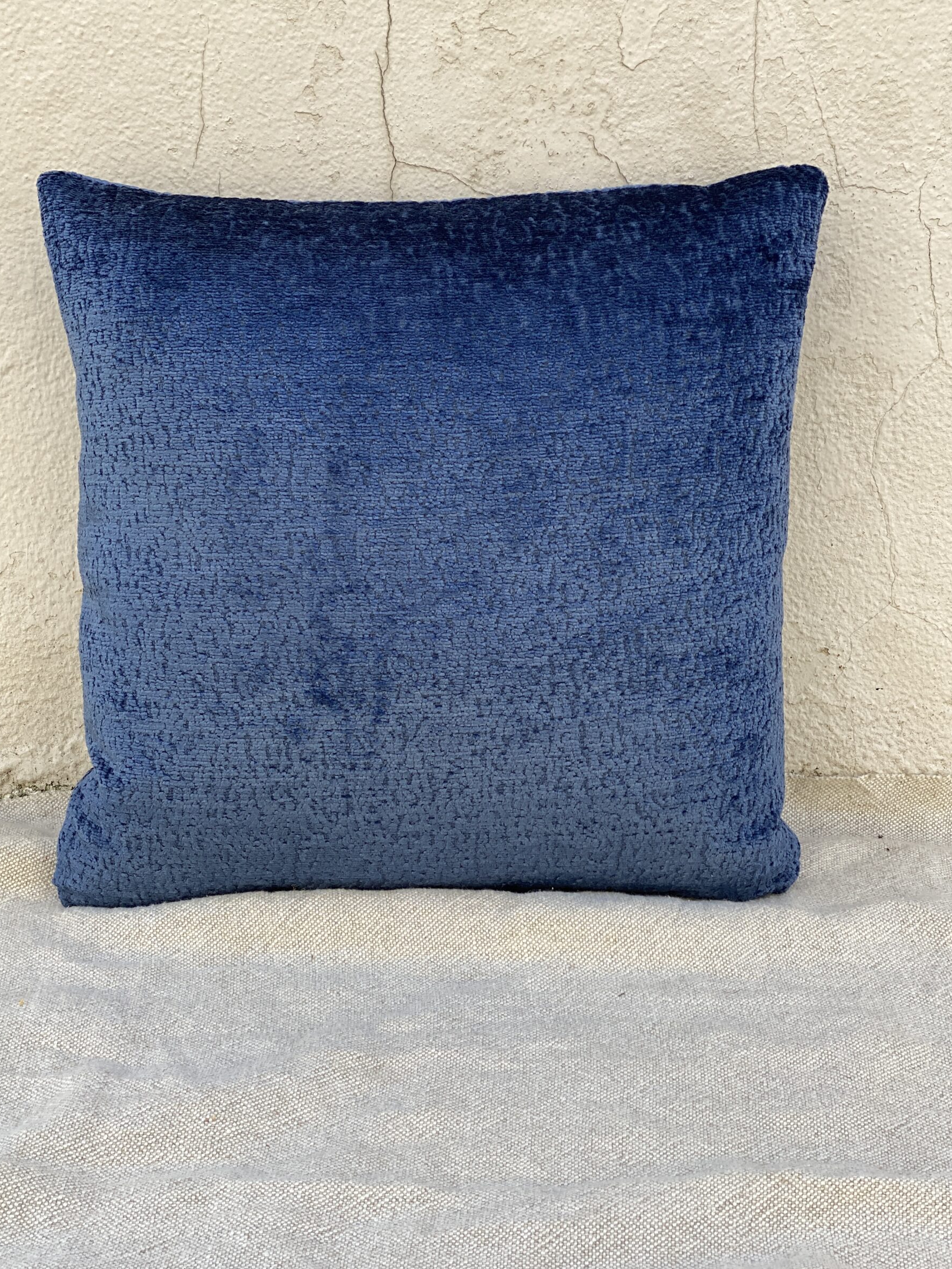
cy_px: 614
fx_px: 2053
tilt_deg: -19.6
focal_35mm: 56
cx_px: 455
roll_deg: +0.1
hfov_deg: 26.1
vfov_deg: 34.3
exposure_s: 1/215
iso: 20
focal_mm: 6
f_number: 2
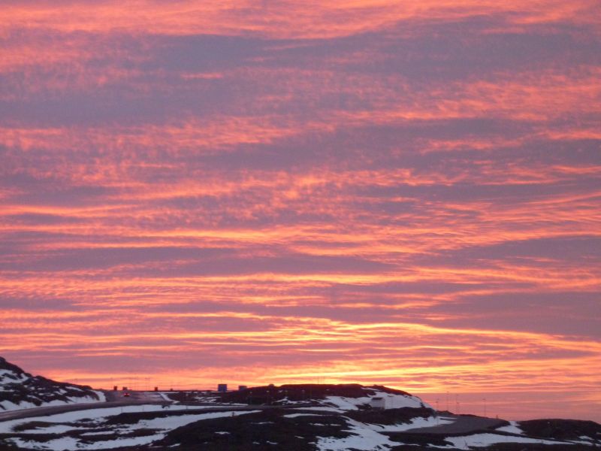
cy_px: 226
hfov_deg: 20.4
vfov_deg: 15.4
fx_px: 1667
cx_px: 300
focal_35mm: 96
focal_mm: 15.8
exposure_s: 1/40
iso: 320
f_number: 4.3
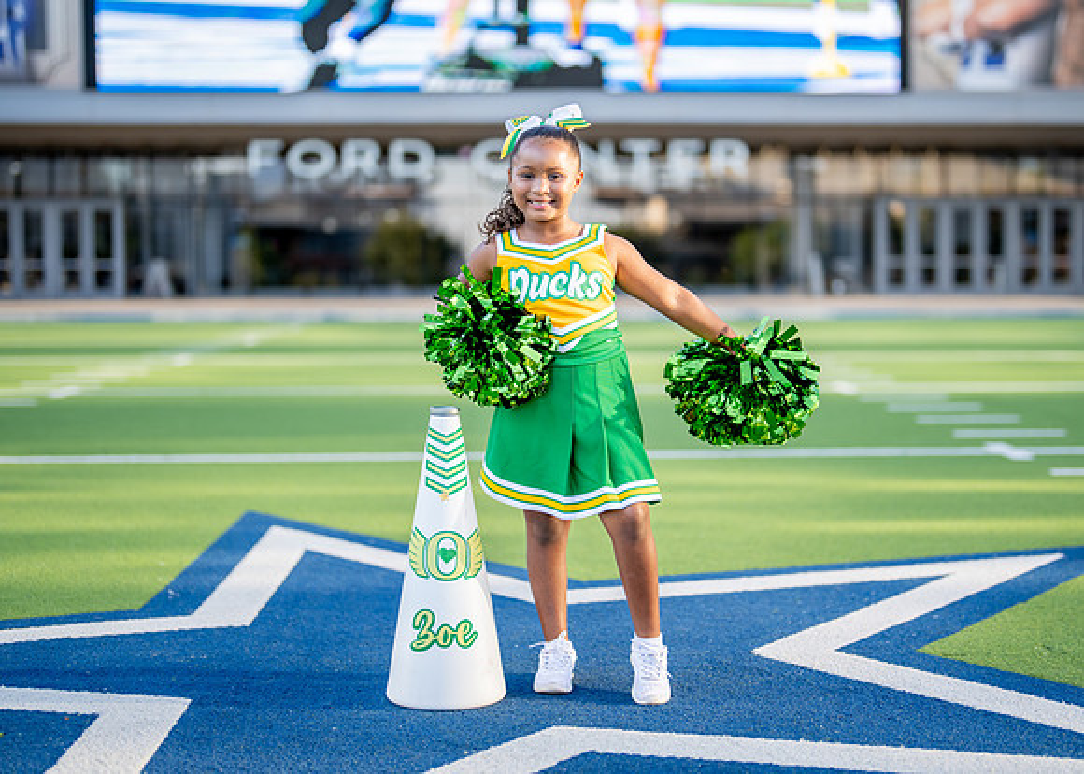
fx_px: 1859
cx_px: 596
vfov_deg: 23.5
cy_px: 373
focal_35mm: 60
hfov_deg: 32.5
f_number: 1.2
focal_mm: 50
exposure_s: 1/2500
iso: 160
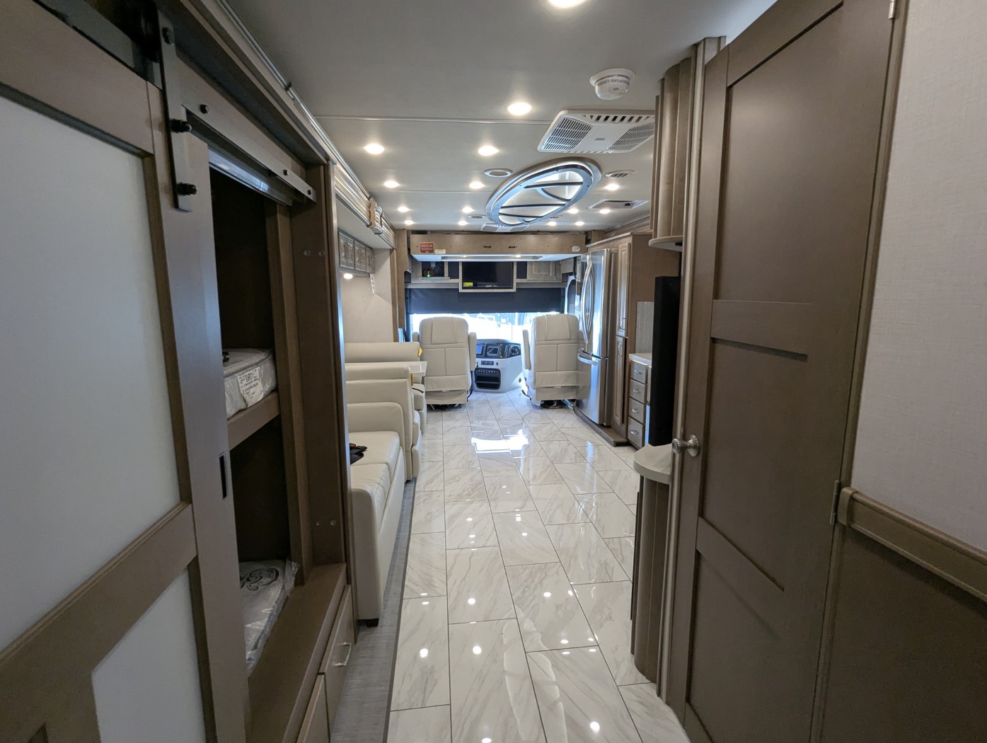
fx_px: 457
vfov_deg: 78.2
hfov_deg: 94.4
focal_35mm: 16
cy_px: 372
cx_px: 494
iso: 294
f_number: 2.2
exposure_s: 1/127
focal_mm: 2.35
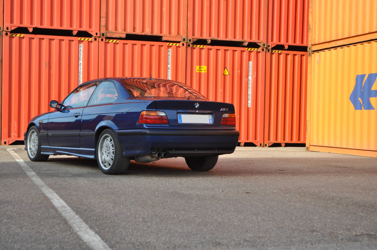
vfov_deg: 22.6
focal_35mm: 60
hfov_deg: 33.4
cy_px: 125
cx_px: 188
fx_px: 628
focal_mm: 40
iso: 800
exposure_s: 1/1250
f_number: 5.6
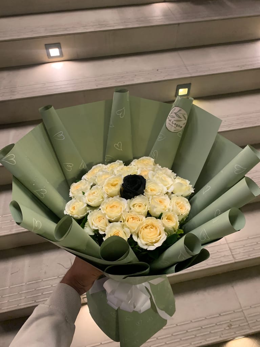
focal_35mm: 26
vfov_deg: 67.3
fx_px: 260
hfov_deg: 53.1
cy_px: 174
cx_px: 130
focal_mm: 4.25
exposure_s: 1/33
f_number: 1.8
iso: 250
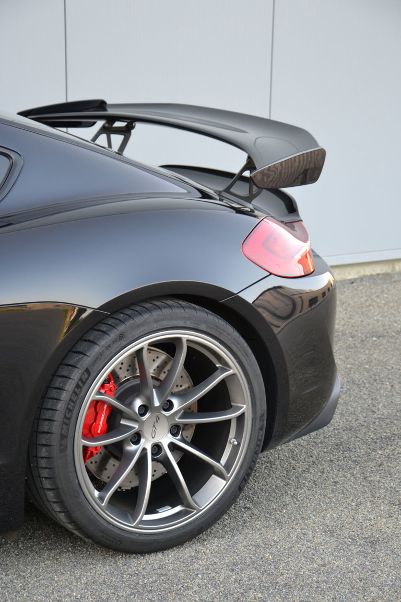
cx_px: 200
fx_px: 1553
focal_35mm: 93
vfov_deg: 21.9
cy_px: 301
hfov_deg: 14.7
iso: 450
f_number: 5.3
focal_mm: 62
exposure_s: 1/60
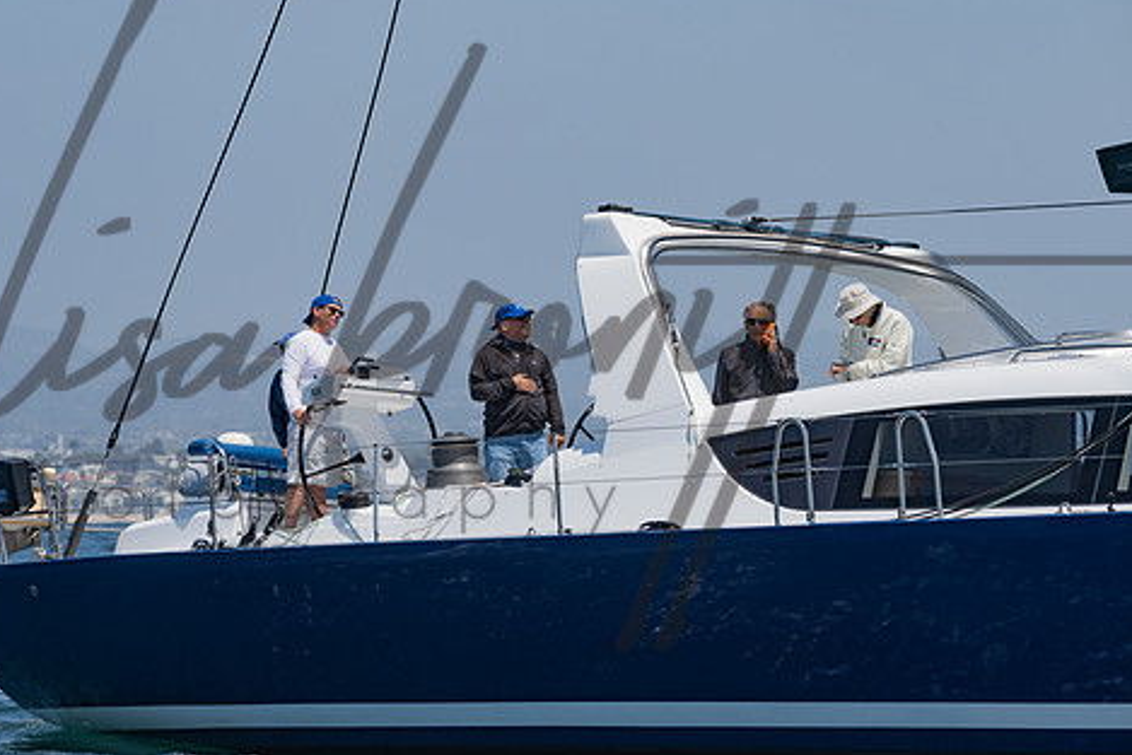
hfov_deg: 7.9
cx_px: 491
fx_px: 8146
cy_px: 318
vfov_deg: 5.3
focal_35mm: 259
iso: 250
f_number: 6.3
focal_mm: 200
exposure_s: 1/2000
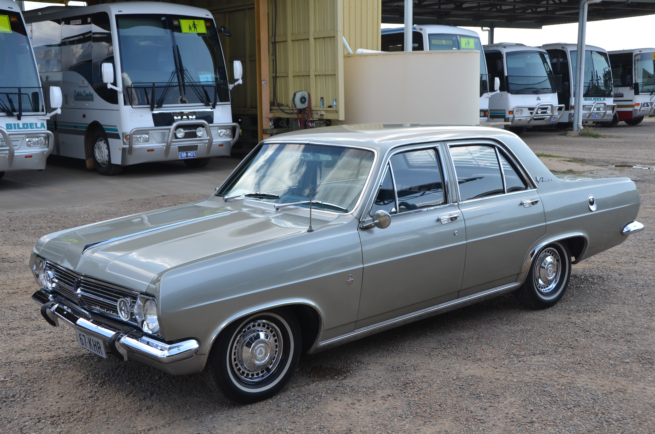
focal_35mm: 44
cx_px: 328
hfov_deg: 45.0
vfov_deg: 30.7
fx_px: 790
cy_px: 217
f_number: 8
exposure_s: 1/250
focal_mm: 29
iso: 200
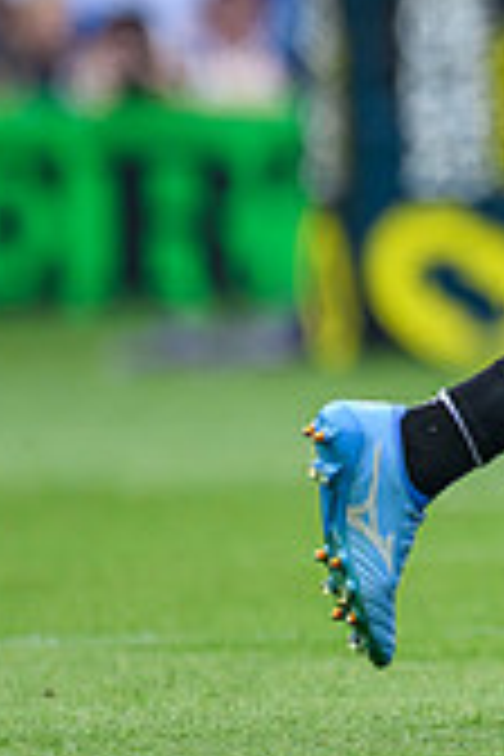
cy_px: 12
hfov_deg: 0.5
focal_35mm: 2605
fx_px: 54701
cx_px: 1706
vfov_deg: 0.8
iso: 500
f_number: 4
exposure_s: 1/1600
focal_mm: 560
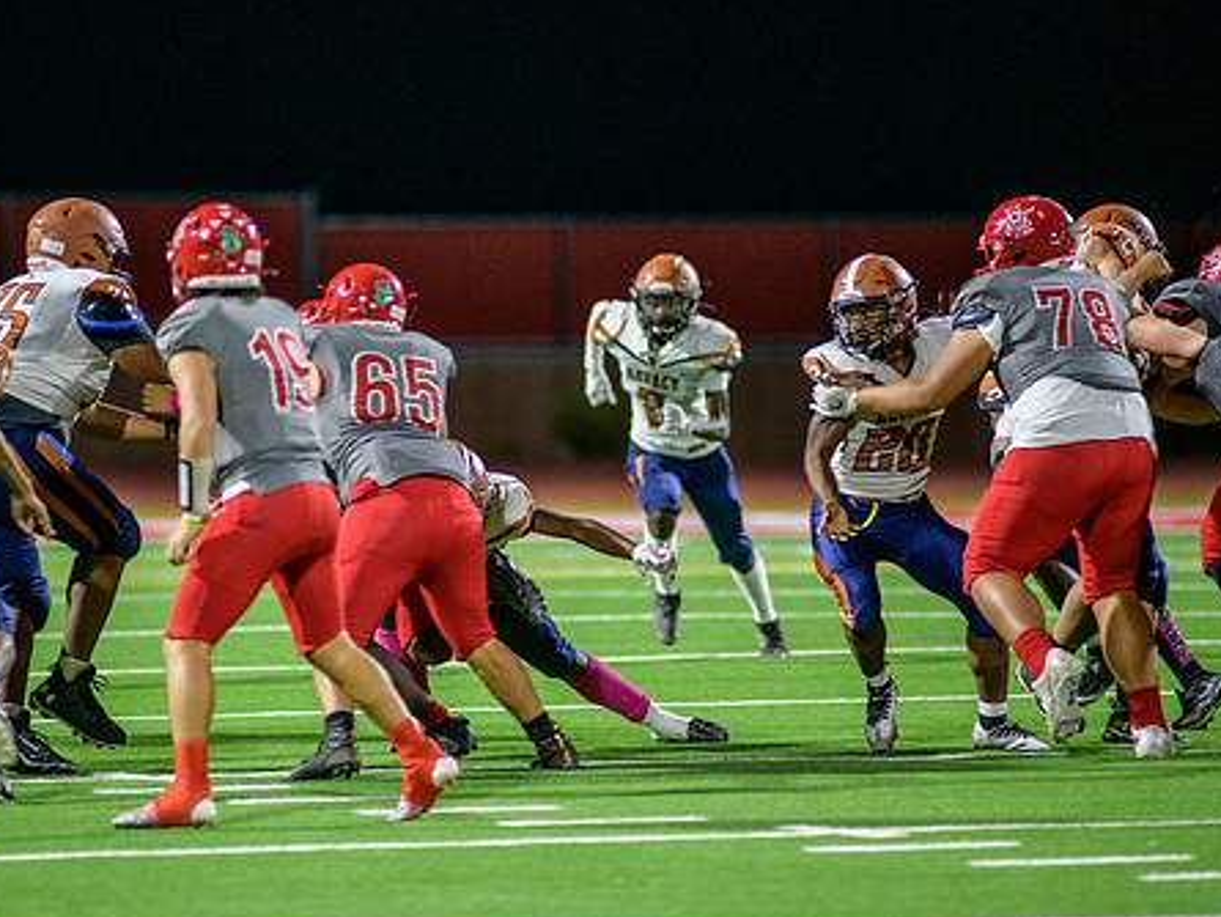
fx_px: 13266
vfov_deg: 4.0
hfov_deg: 5.3
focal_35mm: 376
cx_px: 450
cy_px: 435
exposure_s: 1/500
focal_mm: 300
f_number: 2.8
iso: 2000
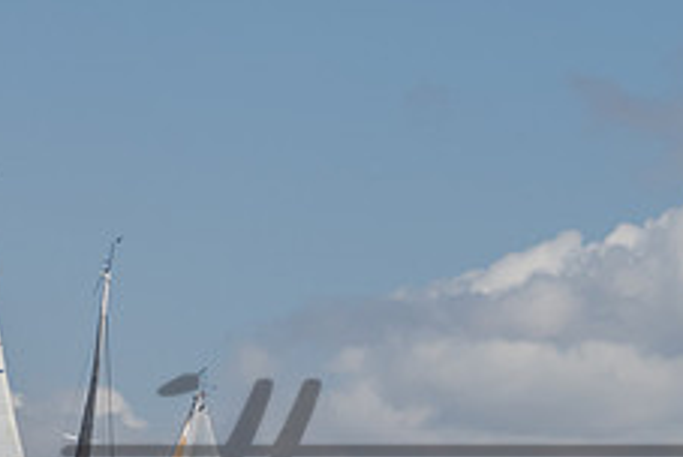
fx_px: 9916
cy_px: 555
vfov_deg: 2.6
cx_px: 107
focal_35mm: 522
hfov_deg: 3.9
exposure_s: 1/250
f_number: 6.3
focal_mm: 120
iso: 100
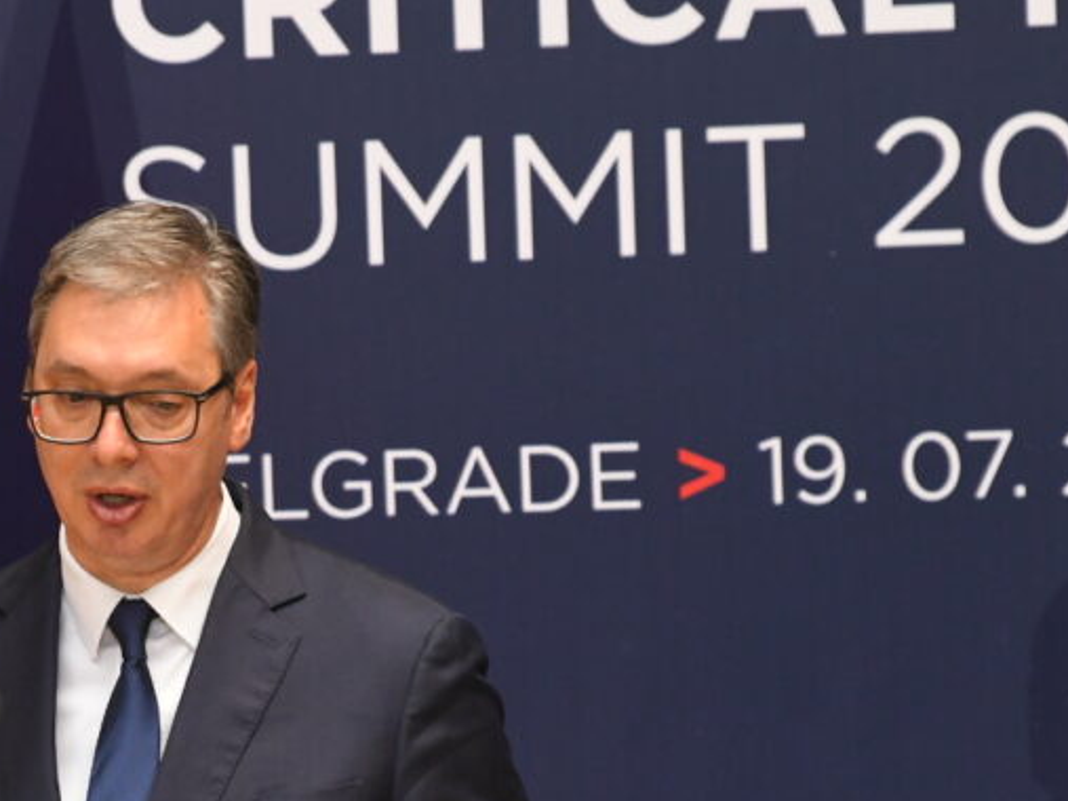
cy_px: 650
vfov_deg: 2.5
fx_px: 17983
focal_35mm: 583
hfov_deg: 3.4
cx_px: 67
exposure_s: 1/640
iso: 2000
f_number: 4
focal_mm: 200
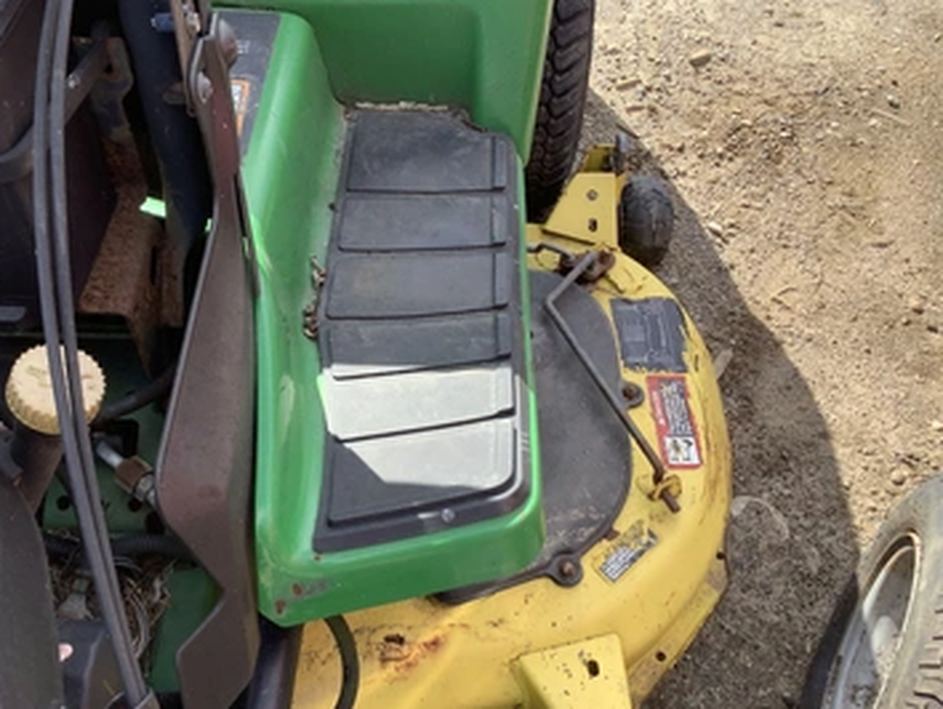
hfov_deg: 52.5
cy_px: 352
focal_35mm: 35
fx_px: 954
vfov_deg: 40.7
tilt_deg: -57.5
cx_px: 418
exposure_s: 1/286
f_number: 2.4
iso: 25
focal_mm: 3.3
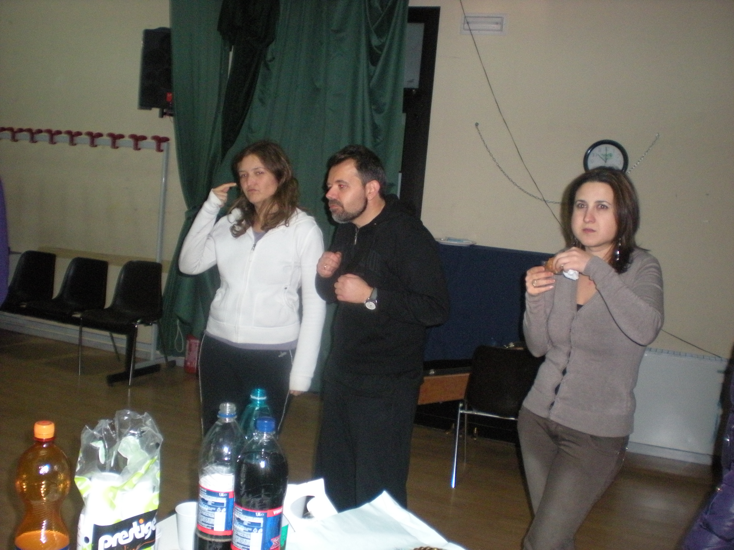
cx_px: 367
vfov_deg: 37.7
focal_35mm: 38
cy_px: 275
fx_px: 806
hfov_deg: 49.0
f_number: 3.1
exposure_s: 1/60
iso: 443
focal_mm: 6.3
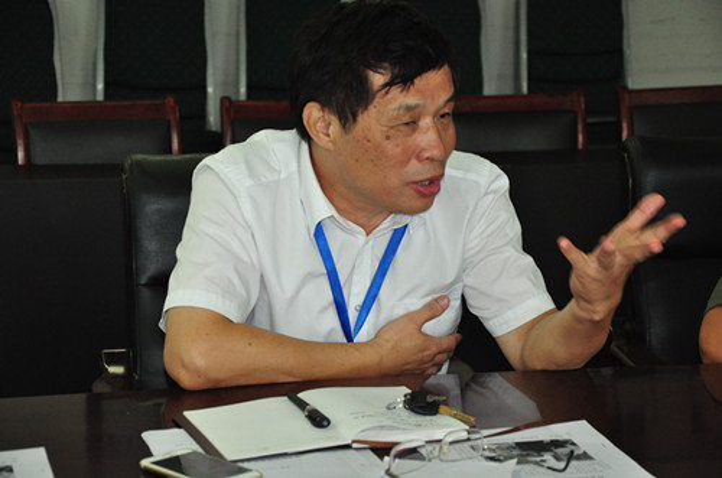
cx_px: 361
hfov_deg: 22.0
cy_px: 239
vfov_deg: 14.6
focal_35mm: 93
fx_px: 1861
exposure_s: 1/60
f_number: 5.3
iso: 2000
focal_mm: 62
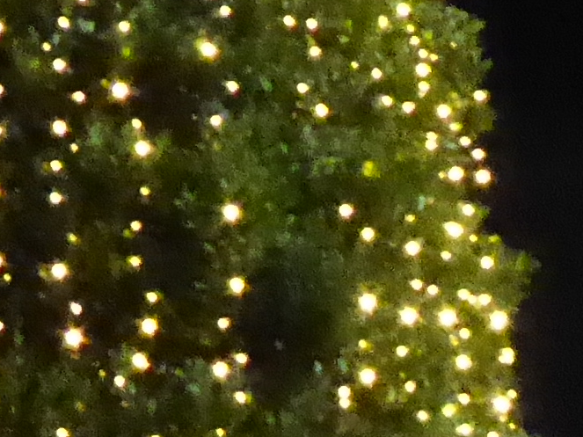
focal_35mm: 288
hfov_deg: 6.8
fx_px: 4850
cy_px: 738
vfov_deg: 5.1
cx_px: 887
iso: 3200
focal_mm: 6.7
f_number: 3.7
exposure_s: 1/40
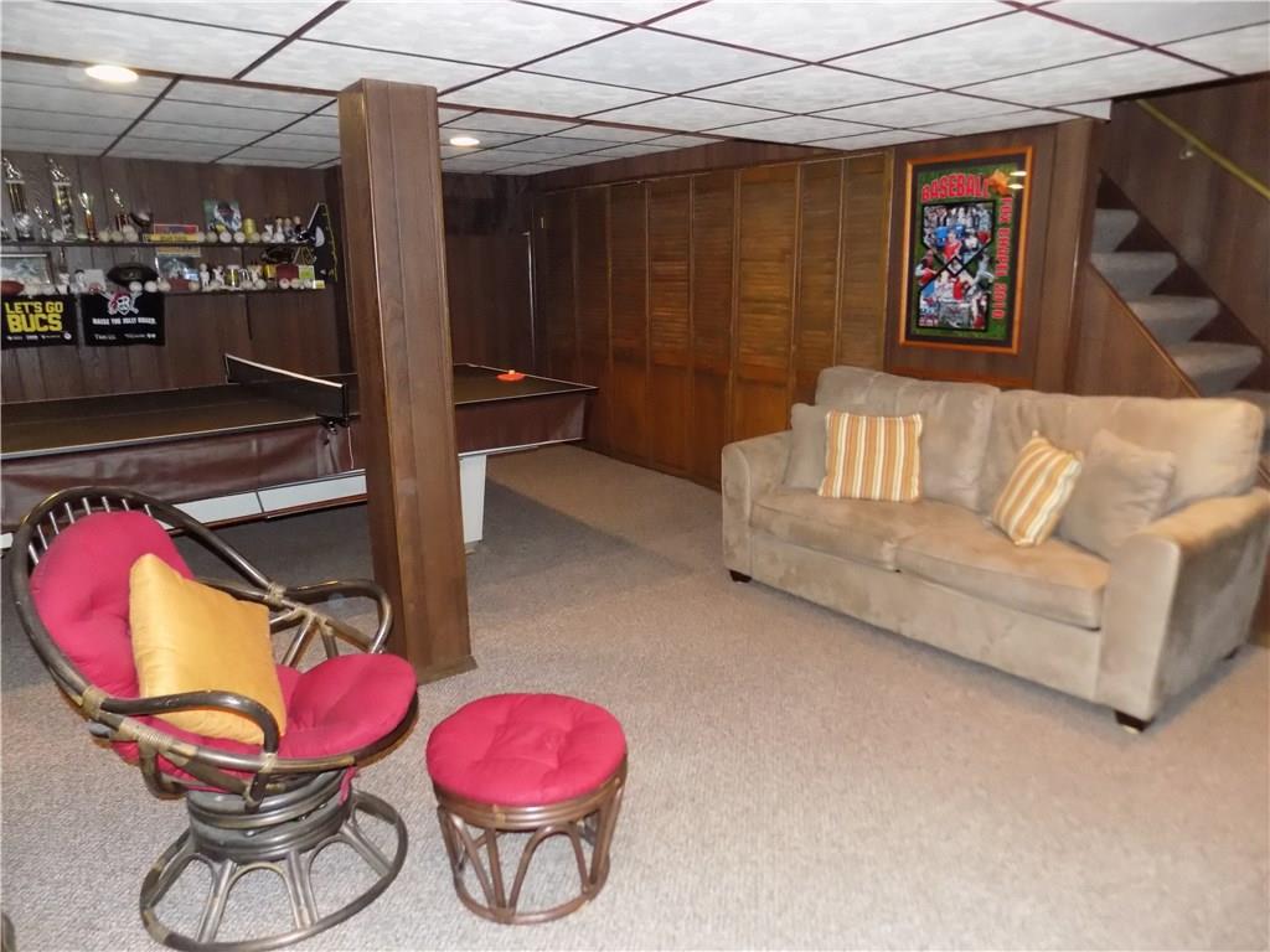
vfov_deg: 58.9
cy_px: 476
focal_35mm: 23
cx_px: 635
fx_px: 844
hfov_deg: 73.9
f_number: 3.1
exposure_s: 1/30
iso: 640
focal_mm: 4
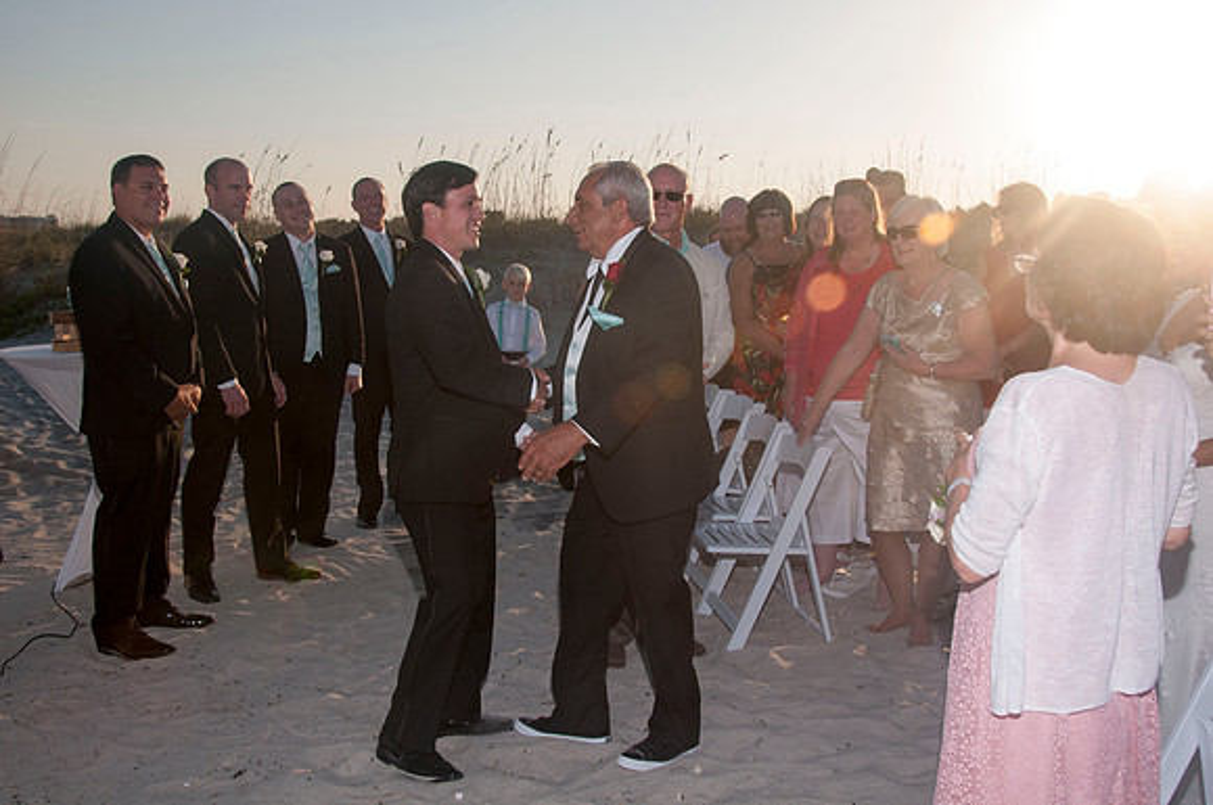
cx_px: 606
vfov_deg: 36.8
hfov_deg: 53.2
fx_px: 1211
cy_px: 402
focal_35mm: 36
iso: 100
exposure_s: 1/250
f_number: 10
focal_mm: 24
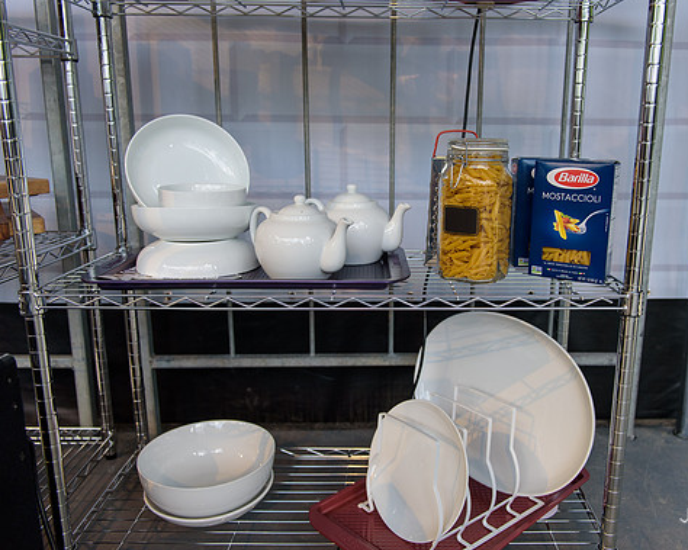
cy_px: 274
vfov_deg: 47.1
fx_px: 631
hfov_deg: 56.9
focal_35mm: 31
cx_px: 398
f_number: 3.2
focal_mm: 27
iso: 400
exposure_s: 1/800
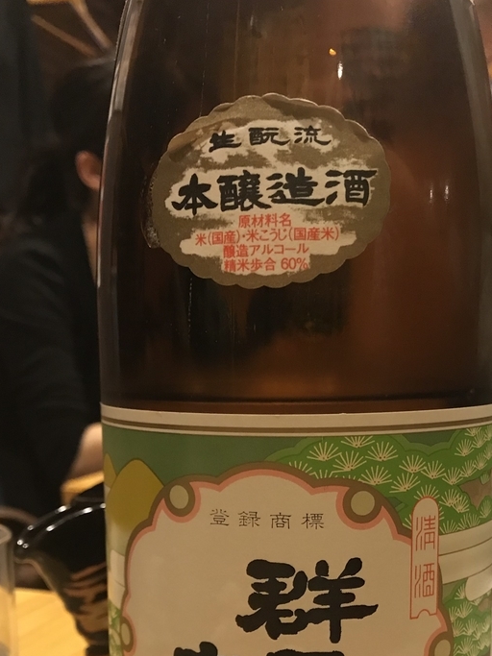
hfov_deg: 34.3
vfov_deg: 43.5
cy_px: 486
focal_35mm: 42
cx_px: 279
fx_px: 796
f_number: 1.8
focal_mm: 3.99
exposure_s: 1/7
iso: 80
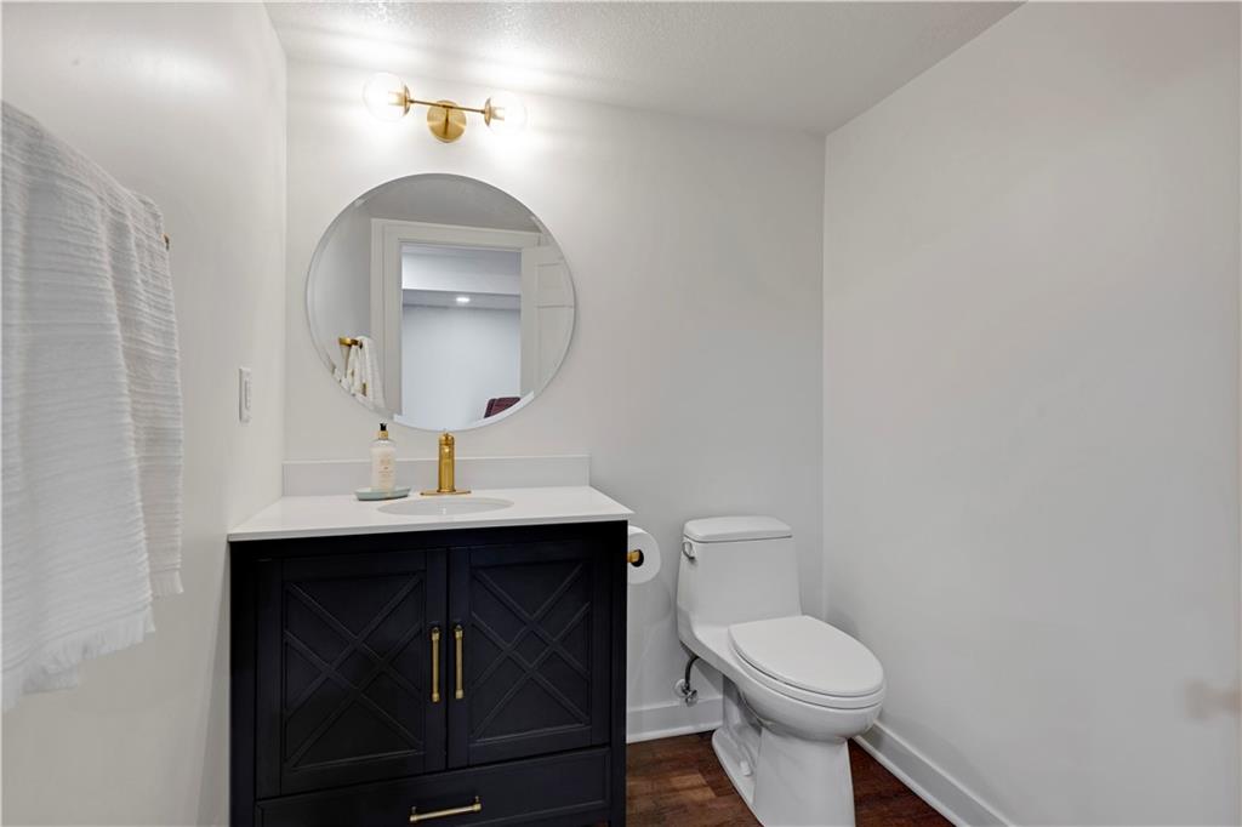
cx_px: 621
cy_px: 414
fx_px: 604
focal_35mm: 18
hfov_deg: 91.6
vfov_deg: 68.8
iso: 100
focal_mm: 17.5
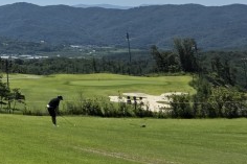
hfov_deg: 12.8
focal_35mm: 130
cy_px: -148
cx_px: -312
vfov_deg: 9.9
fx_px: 891
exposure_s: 1/7944
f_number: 1.7
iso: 64
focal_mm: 6.3
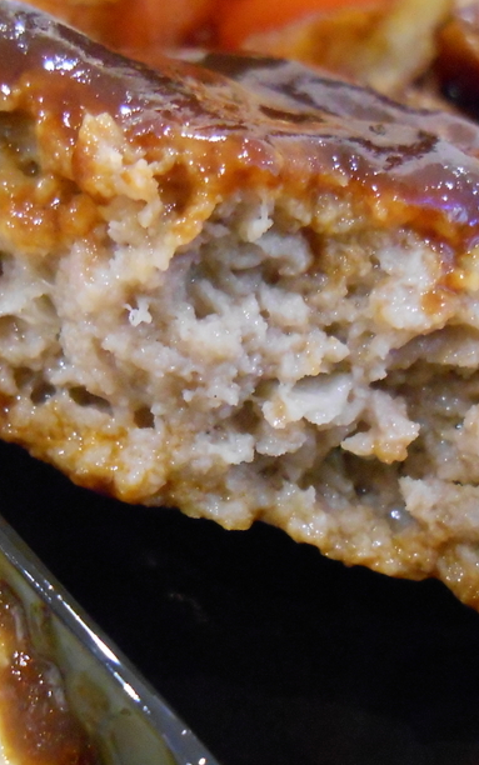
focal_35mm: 54
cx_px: 255
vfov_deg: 37.3
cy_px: 468
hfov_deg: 24.0
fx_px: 1127
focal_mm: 4.6
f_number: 3.5
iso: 800
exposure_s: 1/50
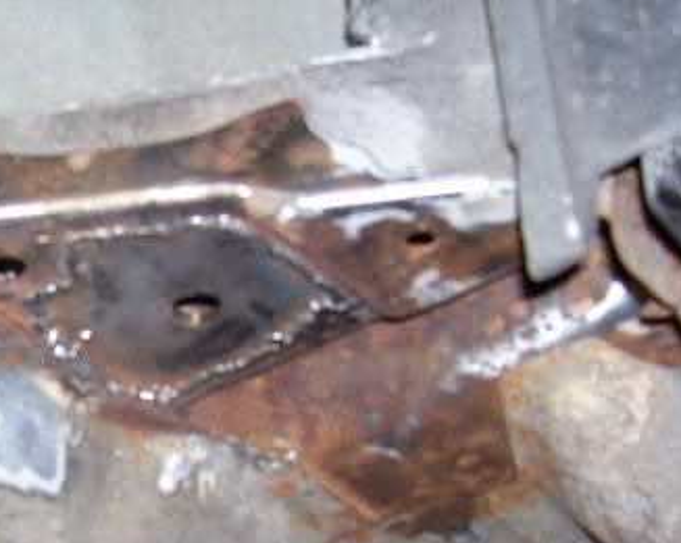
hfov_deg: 27.7
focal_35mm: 65
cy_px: 397
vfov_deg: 23.3
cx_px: 23
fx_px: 1309
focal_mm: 5.6
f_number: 2.7
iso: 125
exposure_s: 1/60
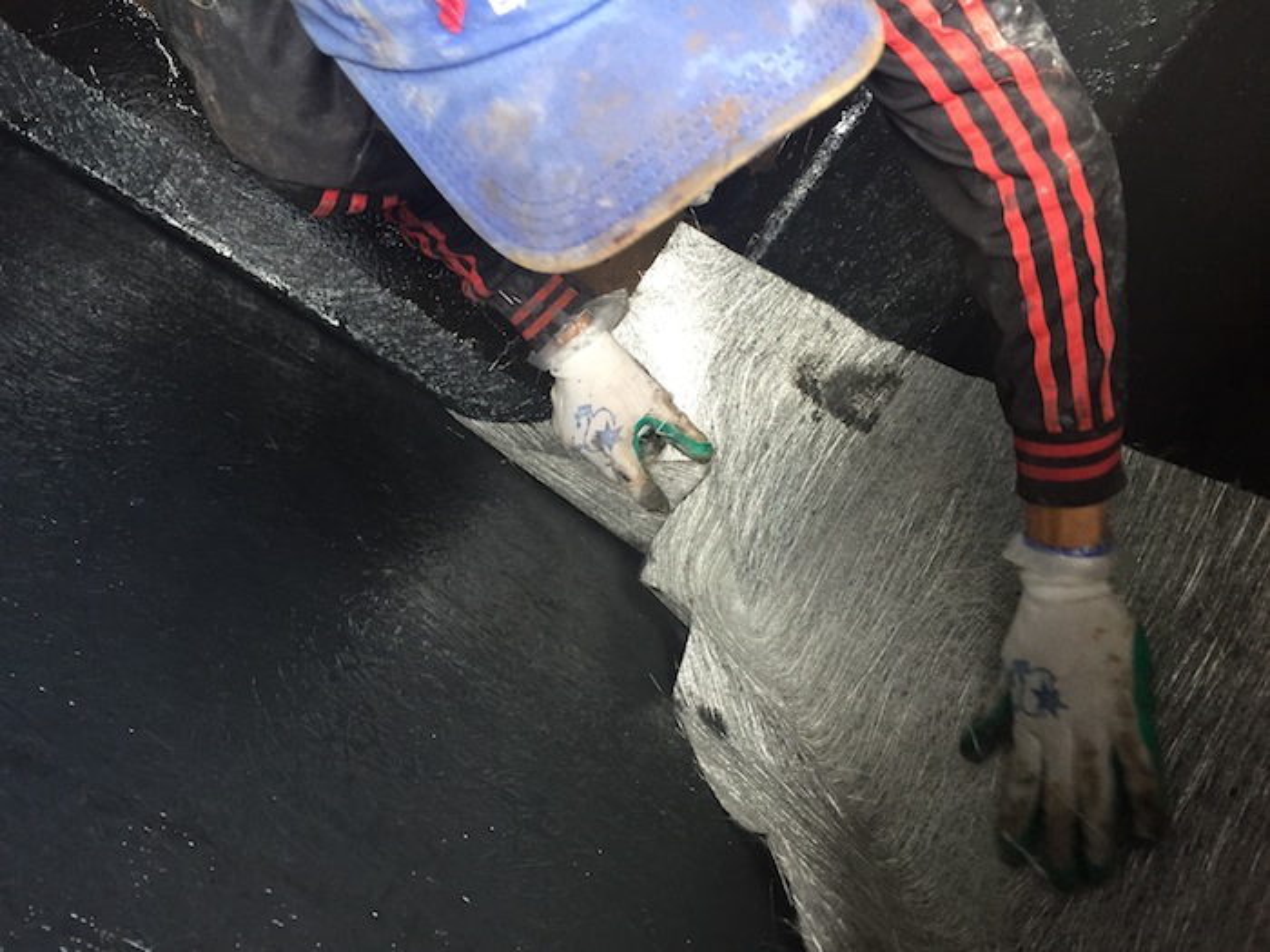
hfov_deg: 61.7
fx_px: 1064
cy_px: 476
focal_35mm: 29
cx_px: 635
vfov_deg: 48.2
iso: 50
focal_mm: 4.15
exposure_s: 1/30
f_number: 2.2
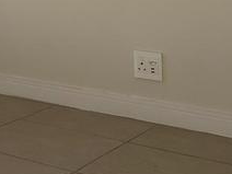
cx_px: -125
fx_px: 657
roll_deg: +0.0
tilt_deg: +4.0
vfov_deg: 13.9
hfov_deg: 17.8
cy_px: -112
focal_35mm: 98
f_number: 1.5
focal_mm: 5.7
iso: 50
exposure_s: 1/1553
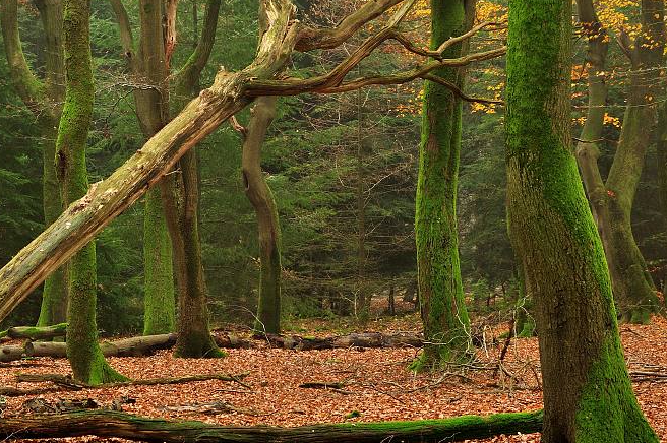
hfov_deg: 12.8
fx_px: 2961
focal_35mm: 160
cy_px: 179
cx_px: 238
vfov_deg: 8.6
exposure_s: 1/4
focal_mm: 70
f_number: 11
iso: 200
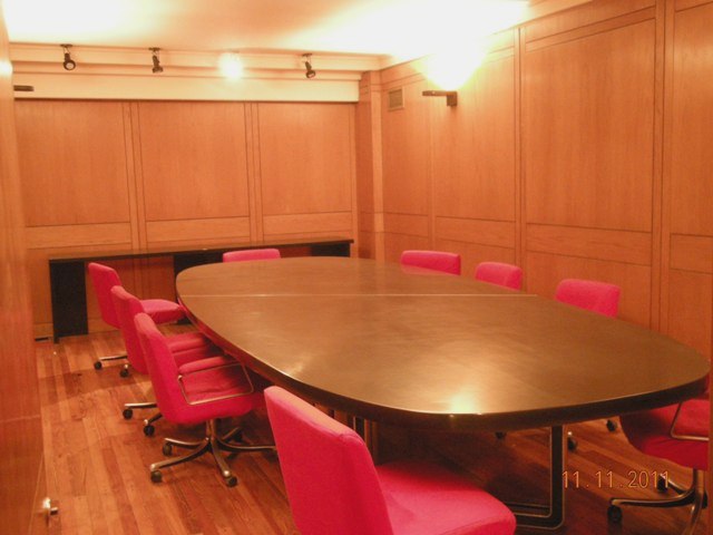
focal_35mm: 37
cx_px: 356
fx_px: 762
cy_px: 268
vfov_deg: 38.7
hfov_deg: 50.1
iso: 577
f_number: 2.8
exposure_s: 1/8
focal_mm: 7.9
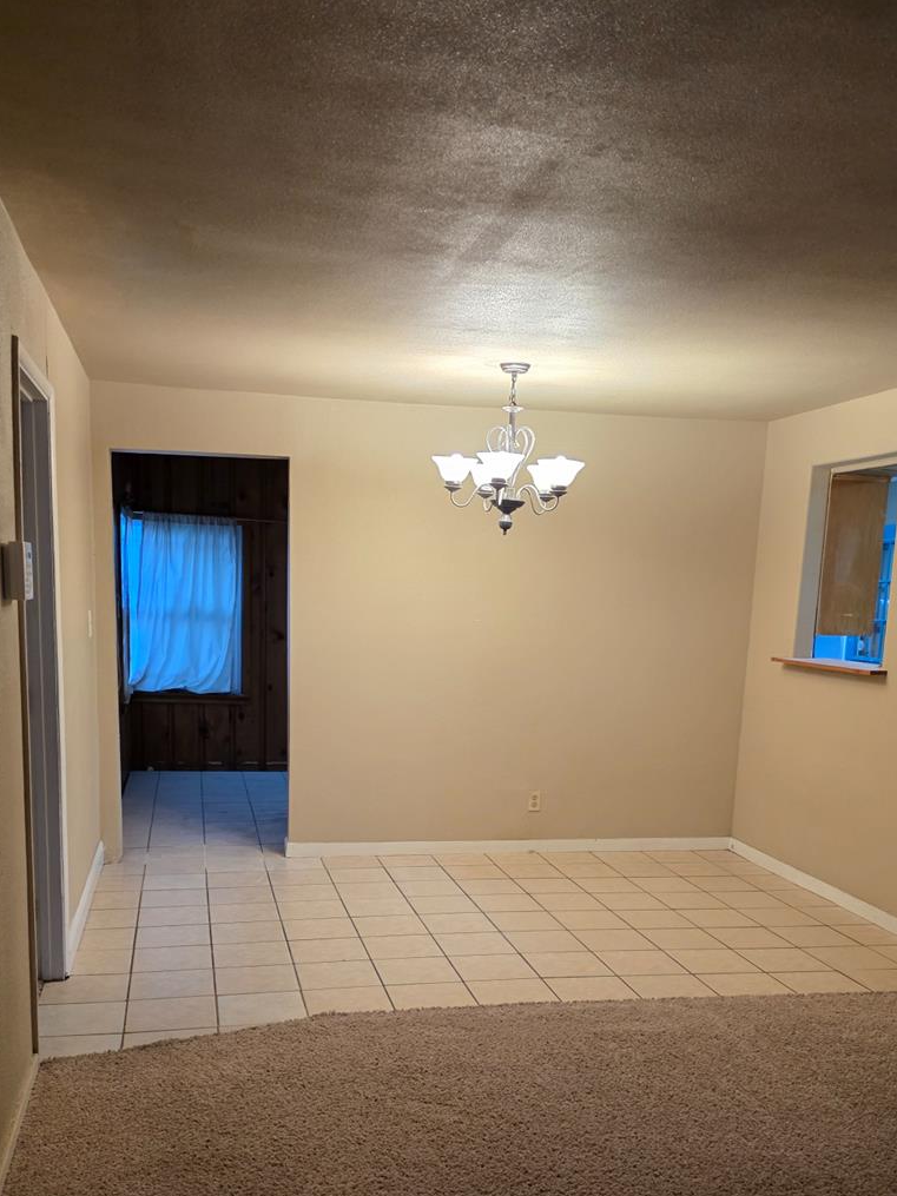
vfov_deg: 52.8
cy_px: 806
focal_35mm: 34
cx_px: 447
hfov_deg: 41.8
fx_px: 1175
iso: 500
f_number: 1.7
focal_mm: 6.3
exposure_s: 1/120
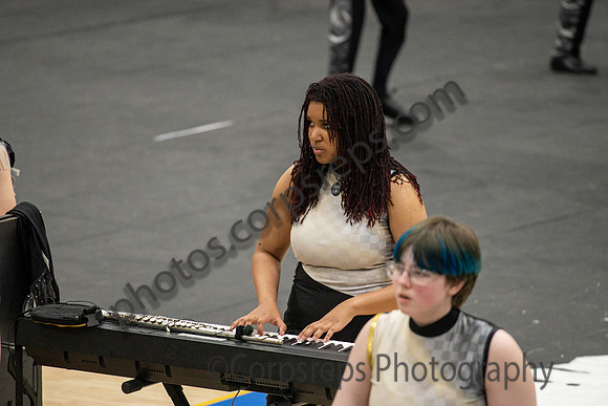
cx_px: 300
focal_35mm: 258
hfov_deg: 8.0
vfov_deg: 5.3
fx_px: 4350
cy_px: 204
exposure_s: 1/500
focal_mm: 200
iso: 5000
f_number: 4
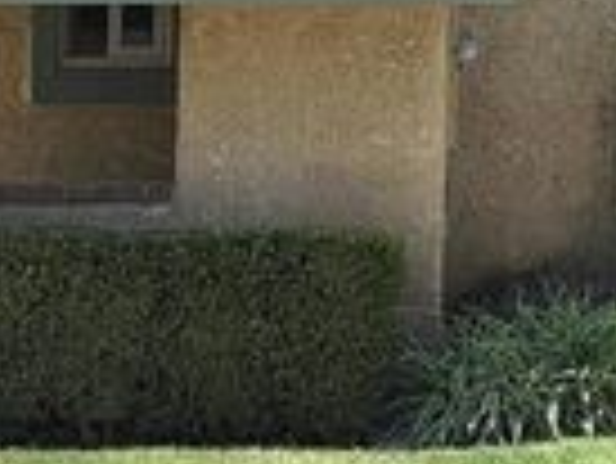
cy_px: -128
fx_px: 2476
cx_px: 540
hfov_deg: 14.1
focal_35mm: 139
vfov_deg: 10.5
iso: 32
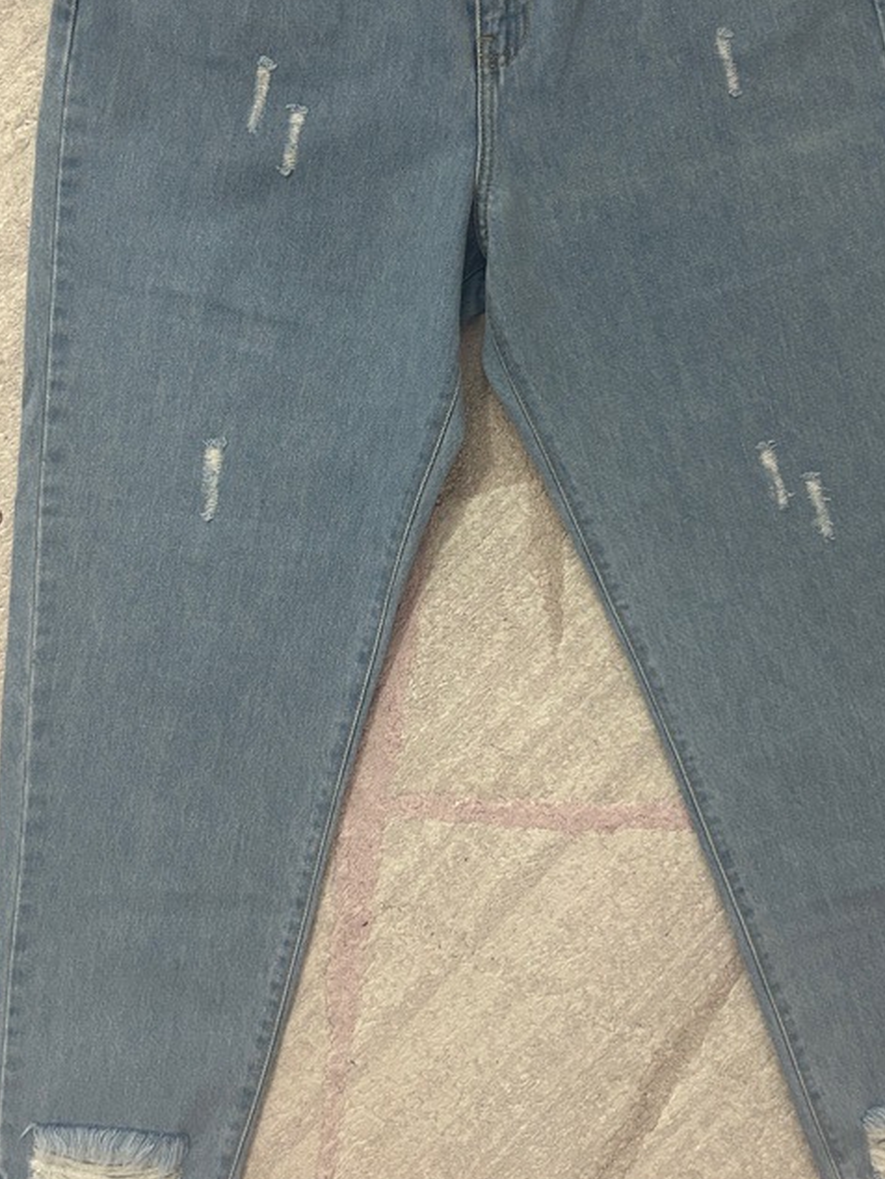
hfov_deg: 35.1
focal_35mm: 41
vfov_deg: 45.7
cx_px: 469
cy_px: 530
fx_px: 1397
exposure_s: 1/50
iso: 200
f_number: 1.5
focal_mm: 5.7
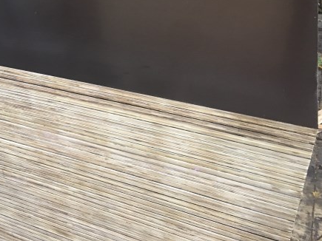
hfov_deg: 46.6
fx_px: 372
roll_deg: +3.4
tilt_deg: -27.8
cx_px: 132
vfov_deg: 35.5
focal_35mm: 40
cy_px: 75
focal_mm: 4.15
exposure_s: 1/10
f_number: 2.2
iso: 80
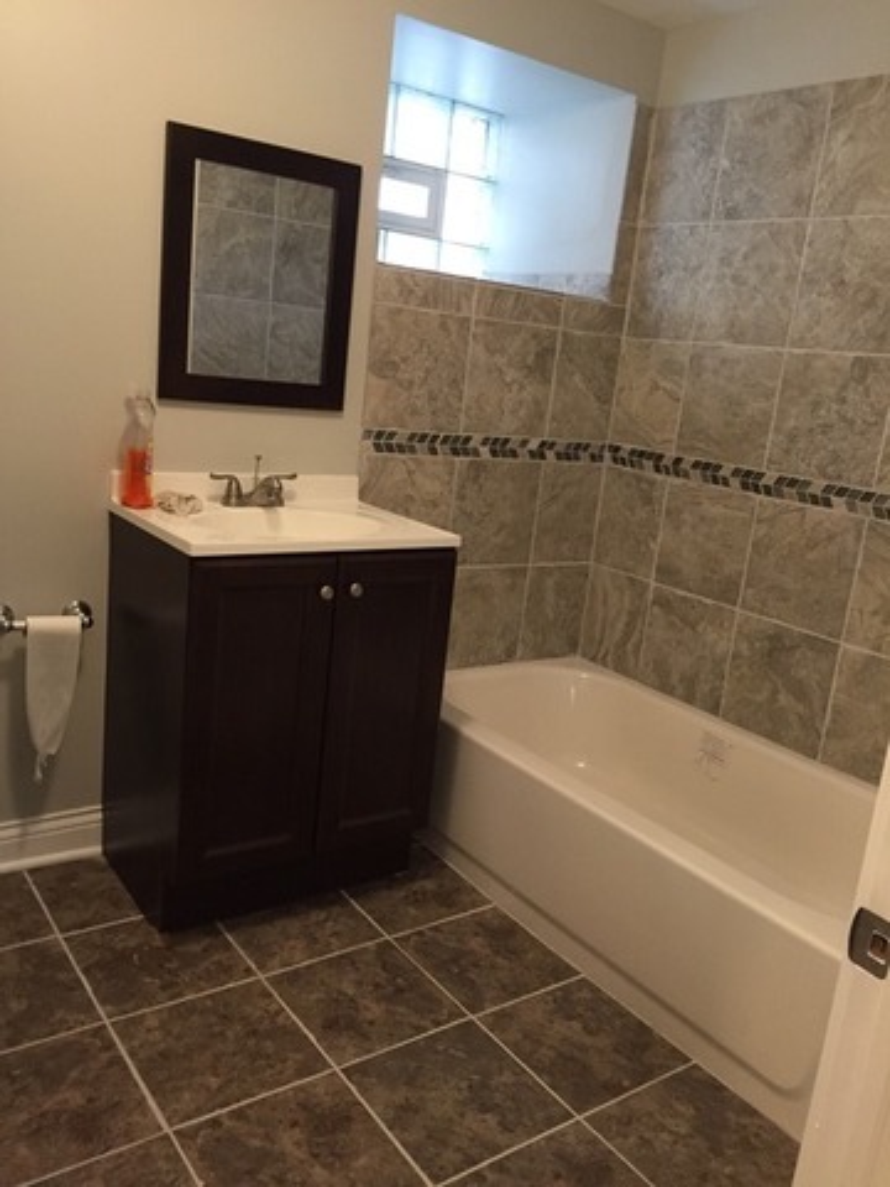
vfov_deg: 61.7
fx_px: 994
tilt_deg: -11.5
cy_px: 594
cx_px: 445
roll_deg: -6.2
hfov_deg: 48.2
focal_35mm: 29
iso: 200
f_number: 2.2
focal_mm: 4.15
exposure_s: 1/30
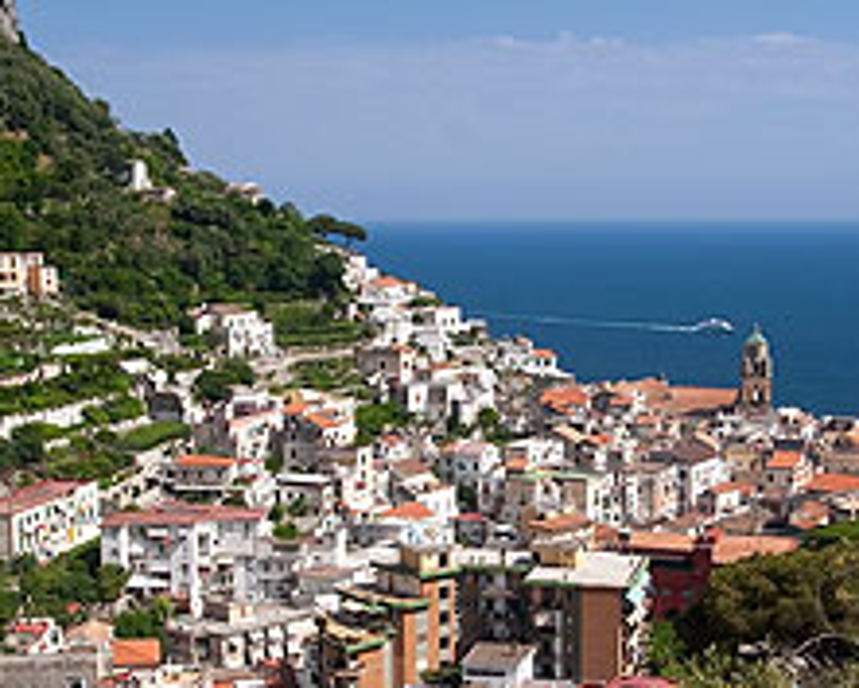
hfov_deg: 30.0
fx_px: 1602
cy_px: 426
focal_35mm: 63
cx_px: 486
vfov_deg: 24.2
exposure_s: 1/160
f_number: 9
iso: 200
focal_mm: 22
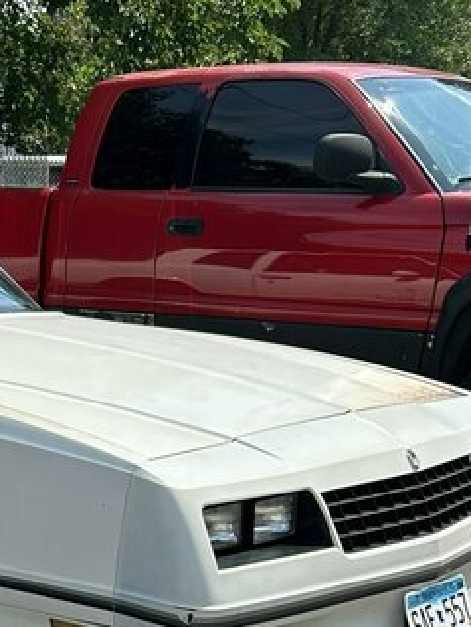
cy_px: 637
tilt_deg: -17.2
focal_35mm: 82
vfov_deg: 22.8
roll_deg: +2.0
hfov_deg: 16.9
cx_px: -148
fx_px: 1487
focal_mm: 5.7
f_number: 1.5
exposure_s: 1/2457
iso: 50
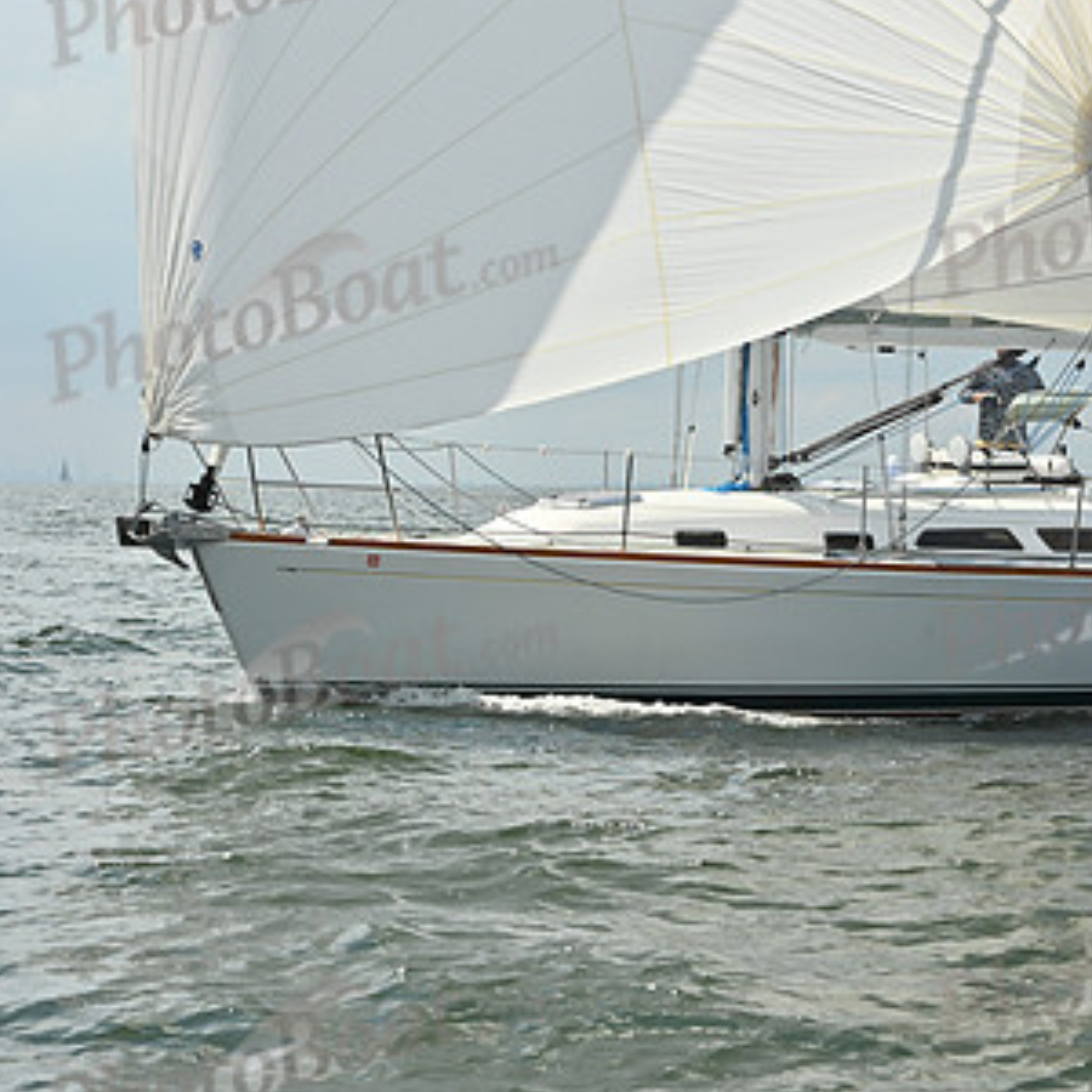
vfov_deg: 15.1
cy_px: 446
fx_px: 4104
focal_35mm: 115
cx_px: 750
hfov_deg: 15.1
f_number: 7.1
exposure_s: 1/1600
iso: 320
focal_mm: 70
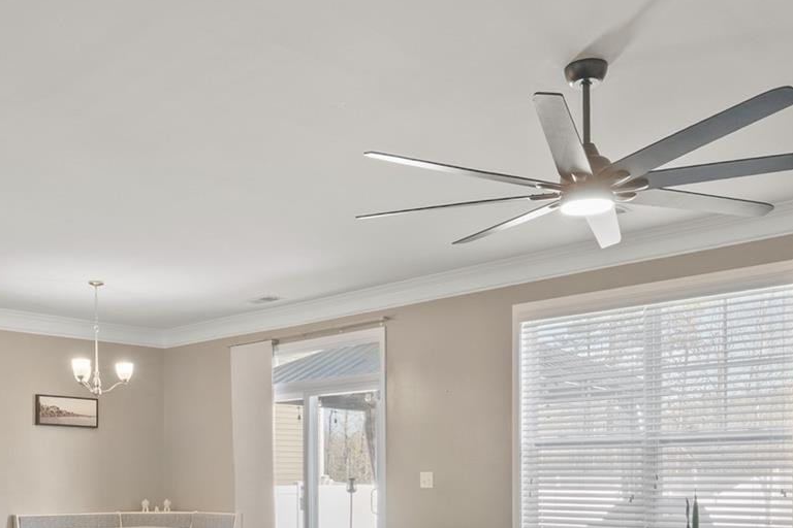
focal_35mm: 40
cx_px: 305
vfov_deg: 32.0
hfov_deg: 48.1
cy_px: 458
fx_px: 881
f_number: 8
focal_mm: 10
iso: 400
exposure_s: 1/2.5
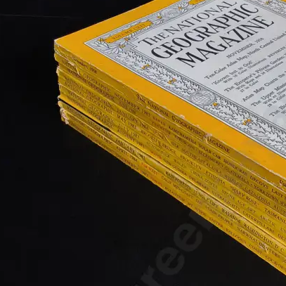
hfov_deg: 27.5
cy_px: 136
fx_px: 561
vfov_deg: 28.6
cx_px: 263
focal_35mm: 60
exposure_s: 1/120
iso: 100
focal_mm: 2.87
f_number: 2
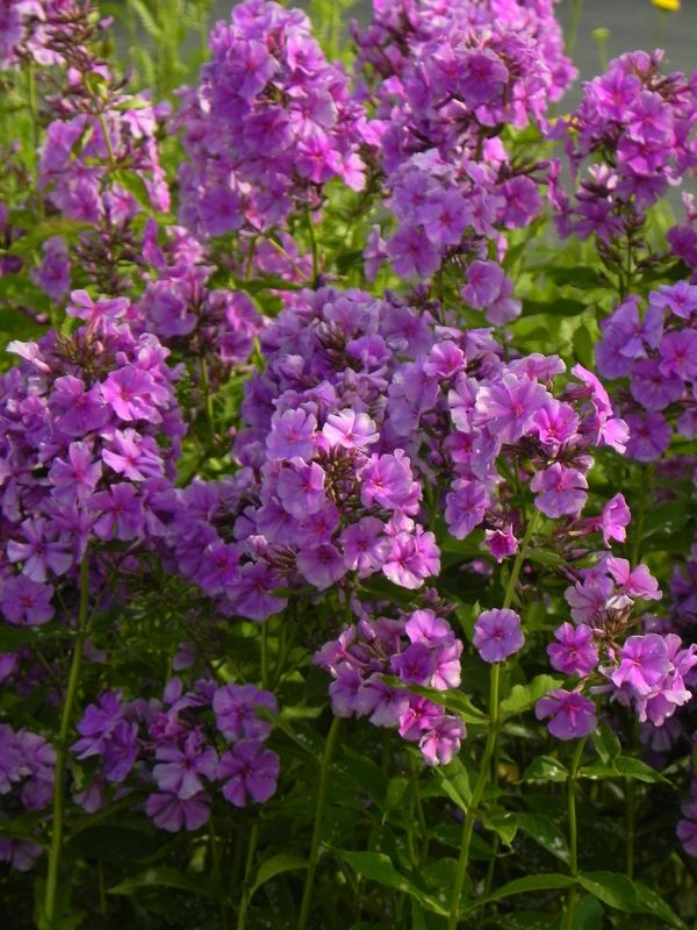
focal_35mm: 184
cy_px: 465
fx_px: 4940
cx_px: 348
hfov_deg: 8.1
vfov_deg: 10.7
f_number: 5
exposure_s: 1/800
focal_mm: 32.7
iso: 160
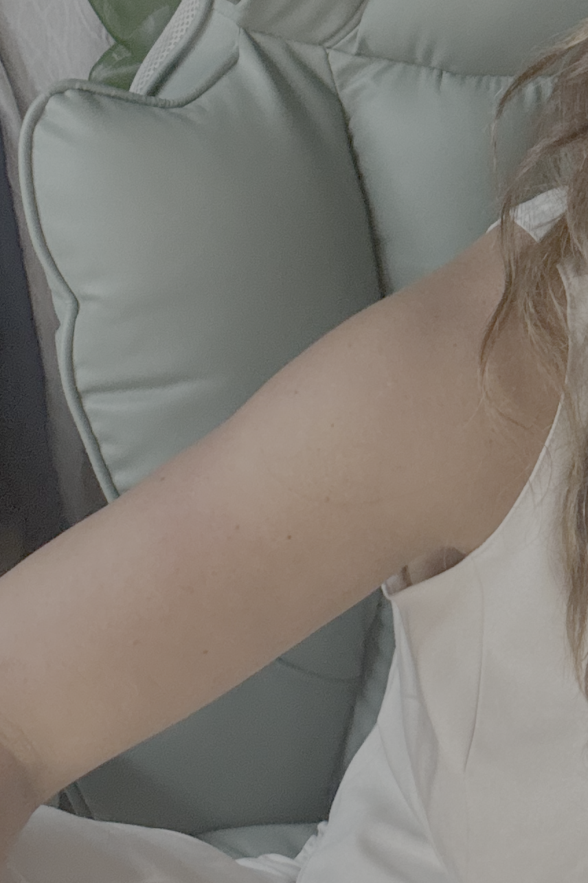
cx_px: 681
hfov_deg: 17.4
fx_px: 1838
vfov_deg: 26.8
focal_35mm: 75
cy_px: 270
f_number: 1.9
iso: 320
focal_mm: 2.69
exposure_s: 1/60
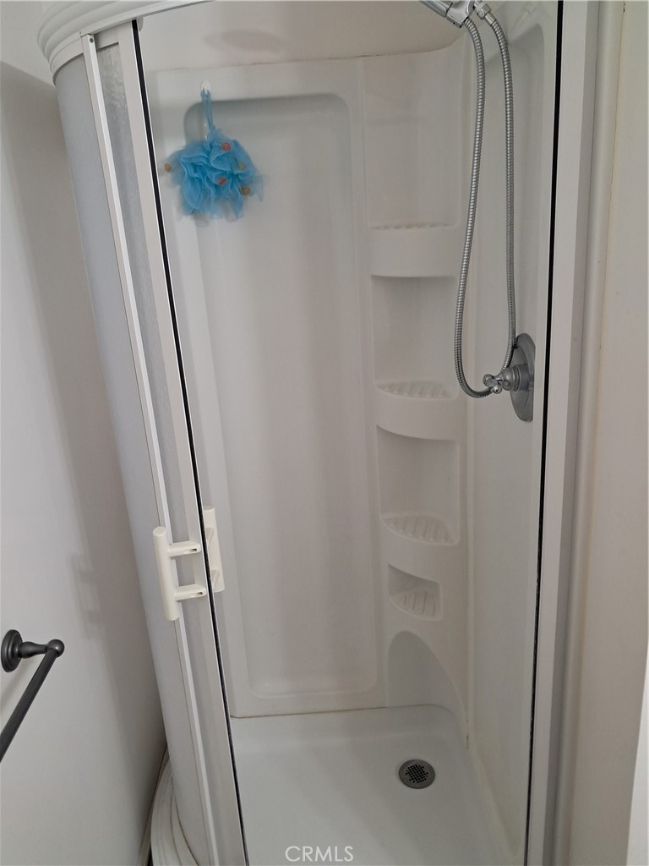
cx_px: 324
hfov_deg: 51.4
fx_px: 675
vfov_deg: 65.3
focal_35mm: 27
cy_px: 433
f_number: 1.8
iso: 400
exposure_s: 1/60
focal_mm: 4
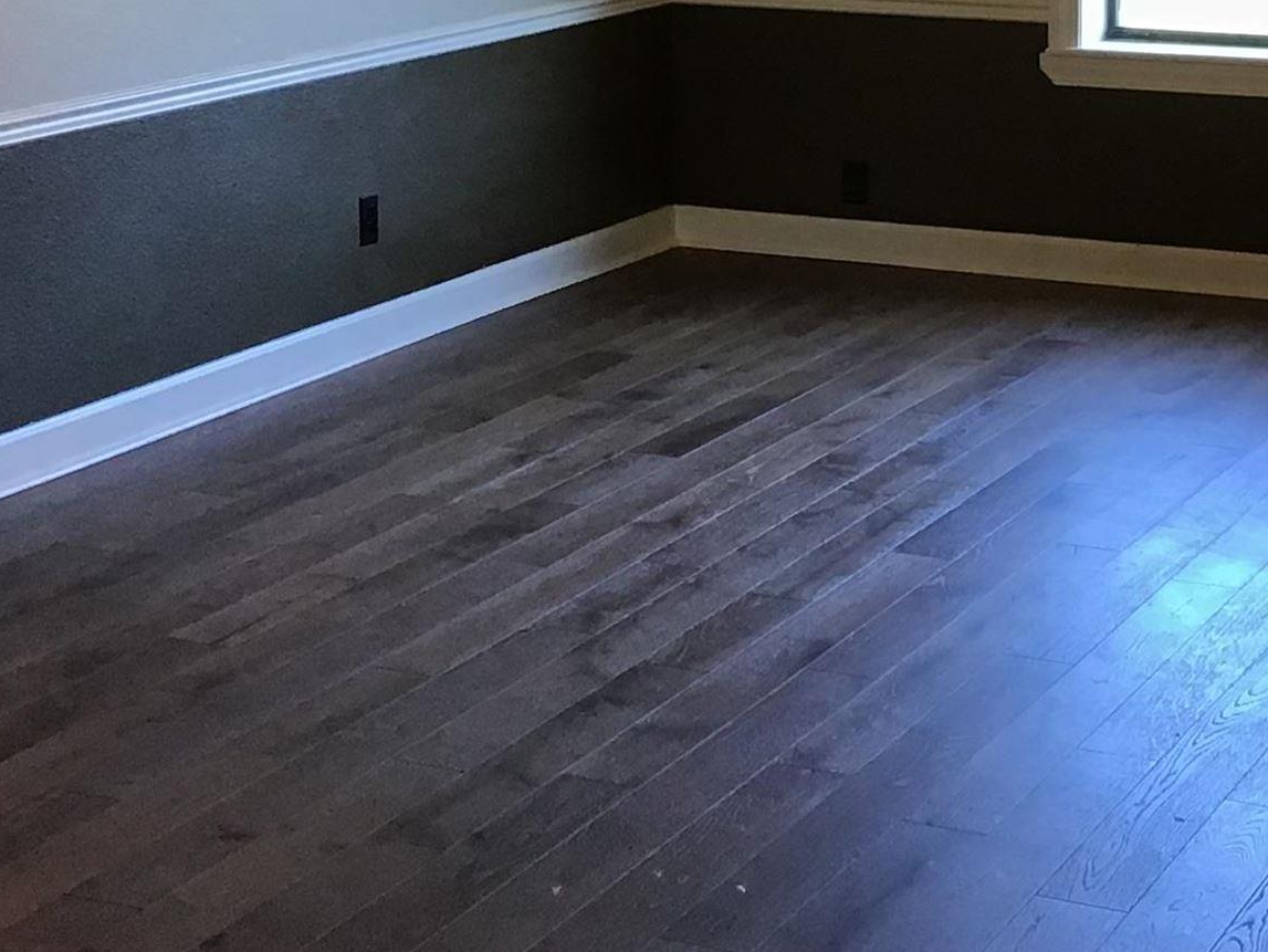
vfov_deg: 17.6
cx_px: 720
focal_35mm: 83
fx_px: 3041
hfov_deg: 23.5
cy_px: 160
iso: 40
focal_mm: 3.3
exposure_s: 1/30
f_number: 2.4
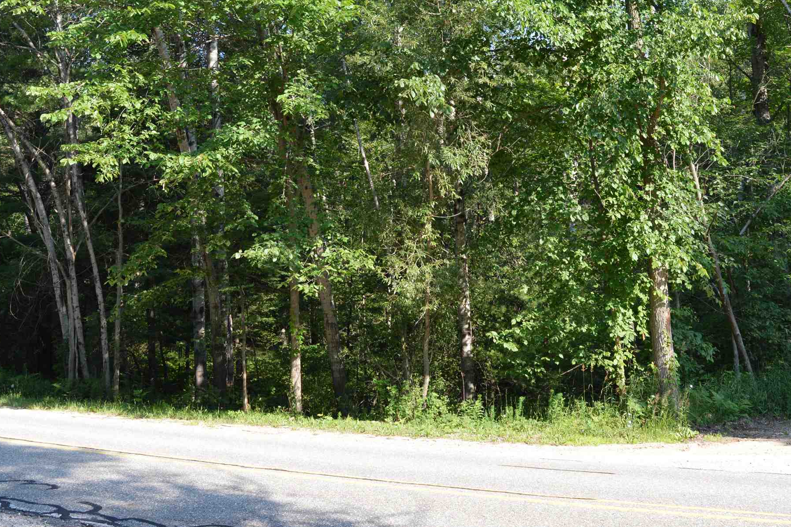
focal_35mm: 46
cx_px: 422
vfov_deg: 28.4
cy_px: 82
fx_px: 1011
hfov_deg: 42.7
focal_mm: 18
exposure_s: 1/125
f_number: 5.6
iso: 100
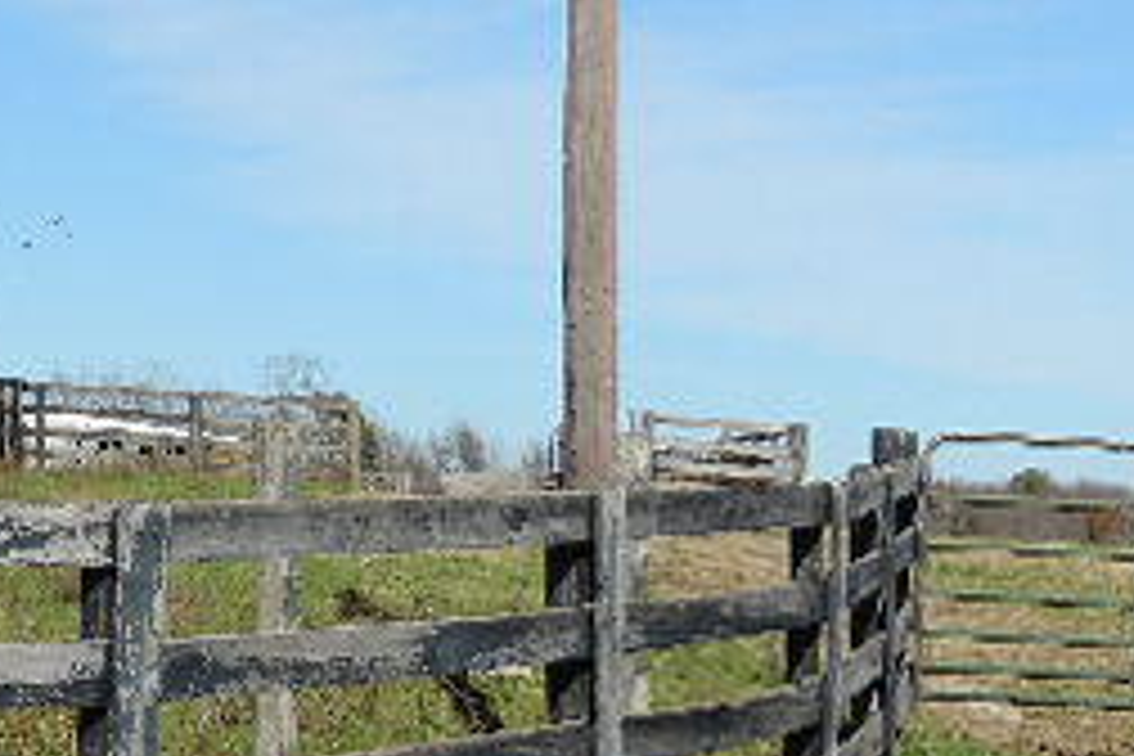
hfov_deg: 16.3
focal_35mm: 124
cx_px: 72
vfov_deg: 11.0
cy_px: 284
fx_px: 3906
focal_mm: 8.3
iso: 80
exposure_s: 1/1000
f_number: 3.5
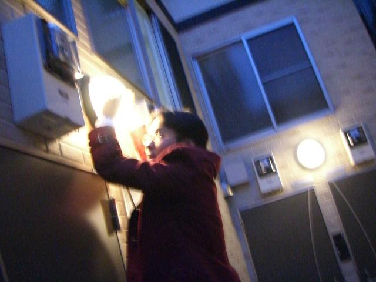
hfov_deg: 49.0
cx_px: 188
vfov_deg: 37.7
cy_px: 141
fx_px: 413
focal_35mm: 38
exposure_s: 1/15
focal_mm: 6.2
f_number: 2.7
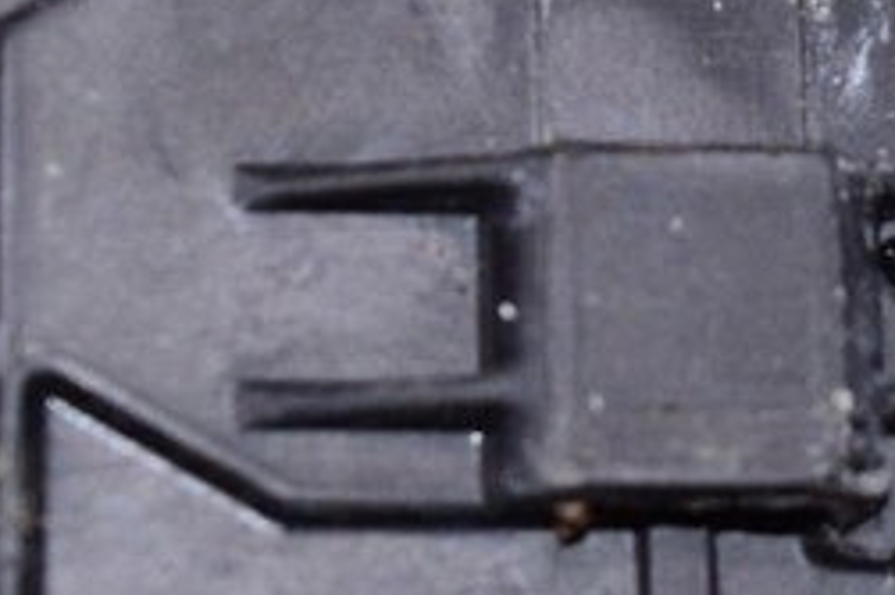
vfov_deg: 4.4
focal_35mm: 306
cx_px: 1091
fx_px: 7602
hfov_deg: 6.7
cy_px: -401
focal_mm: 50
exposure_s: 1/200
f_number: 8
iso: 1600
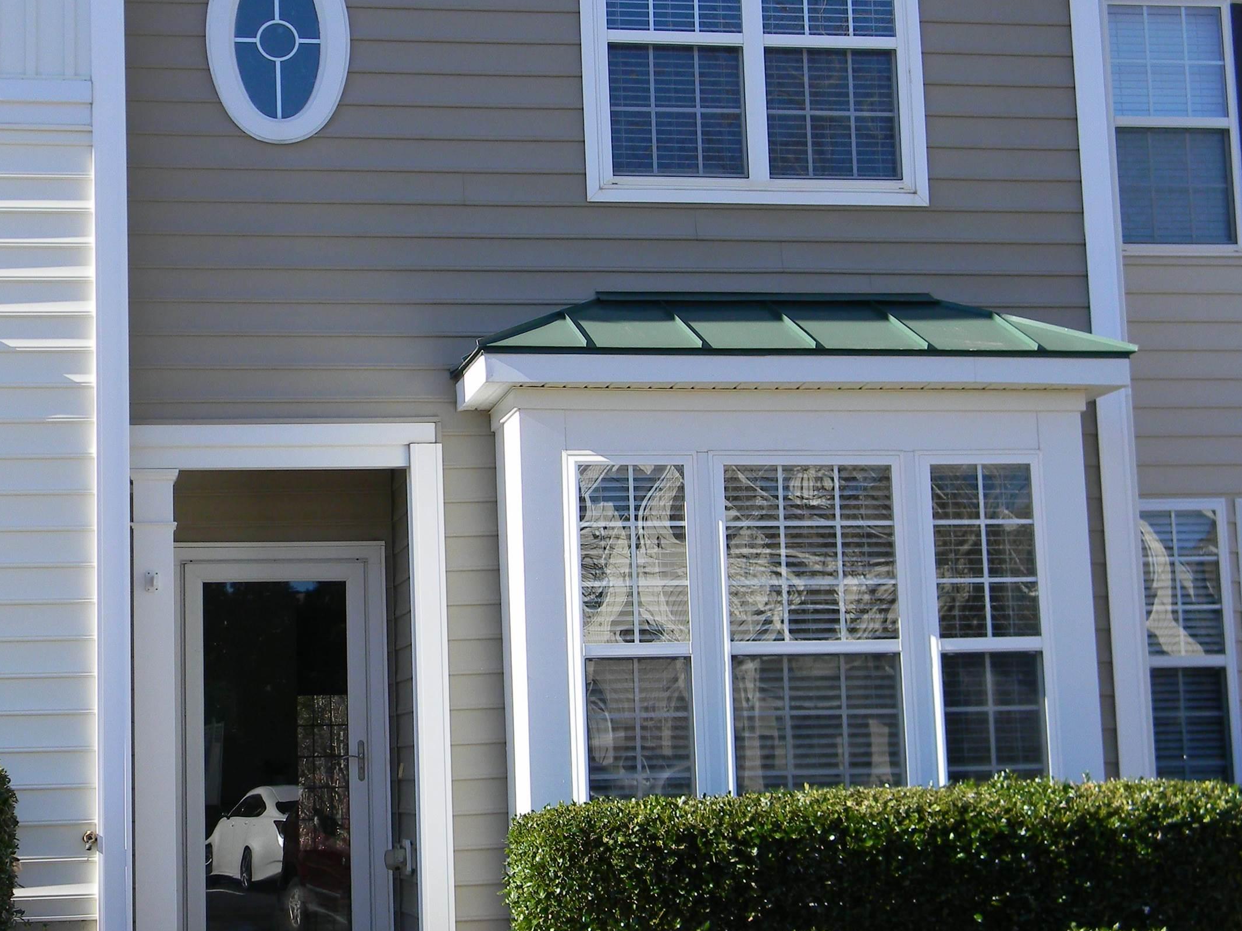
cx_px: 471
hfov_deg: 32.6
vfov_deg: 24.8
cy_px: 493
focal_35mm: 59
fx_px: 2117
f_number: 3.8
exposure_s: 1/437
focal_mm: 7.3
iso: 80
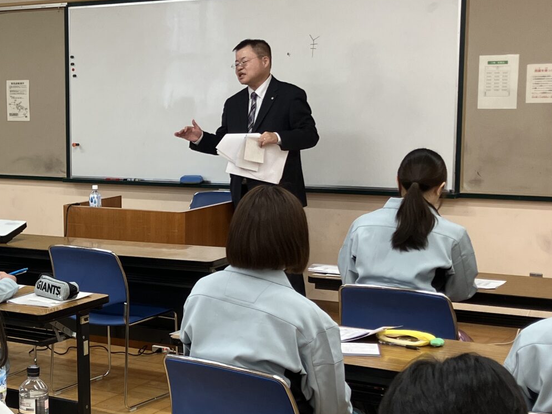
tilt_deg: -10.5
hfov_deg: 25.9
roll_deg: +0.9
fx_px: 1148
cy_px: 276
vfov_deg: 20.4
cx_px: 27
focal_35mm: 72
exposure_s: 1/60
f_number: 1.8
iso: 50
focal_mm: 3.99
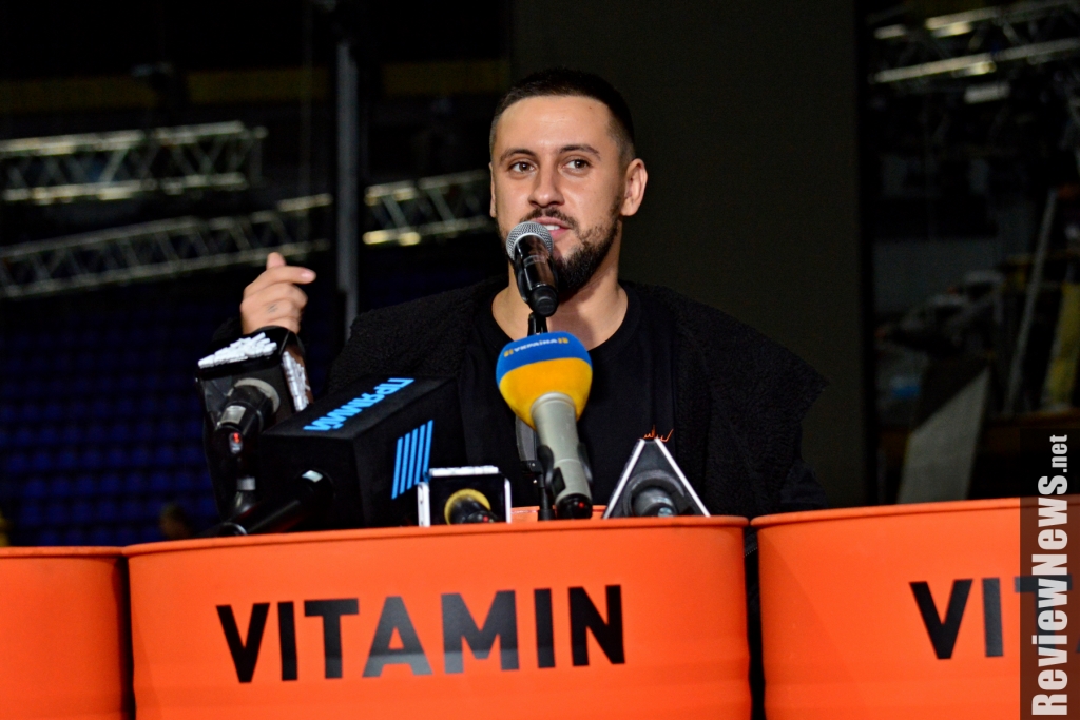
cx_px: 540
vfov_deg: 13.0
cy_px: 360
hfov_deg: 19.5
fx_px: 3150
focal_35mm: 105
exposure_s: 1/60
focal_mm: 70
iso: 1600
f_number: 4.5
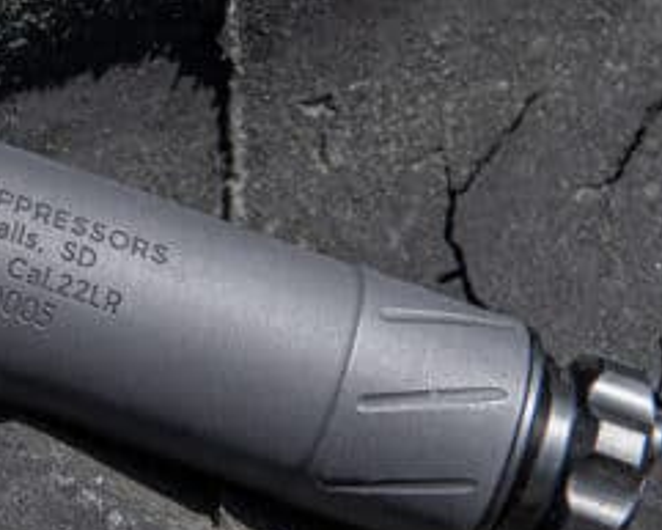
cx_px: 27
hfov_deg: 9.2
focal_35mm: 209
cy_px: 217
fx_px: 4097
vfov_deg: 7.4
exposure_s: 1/800
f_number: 8
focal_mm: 70
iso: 800
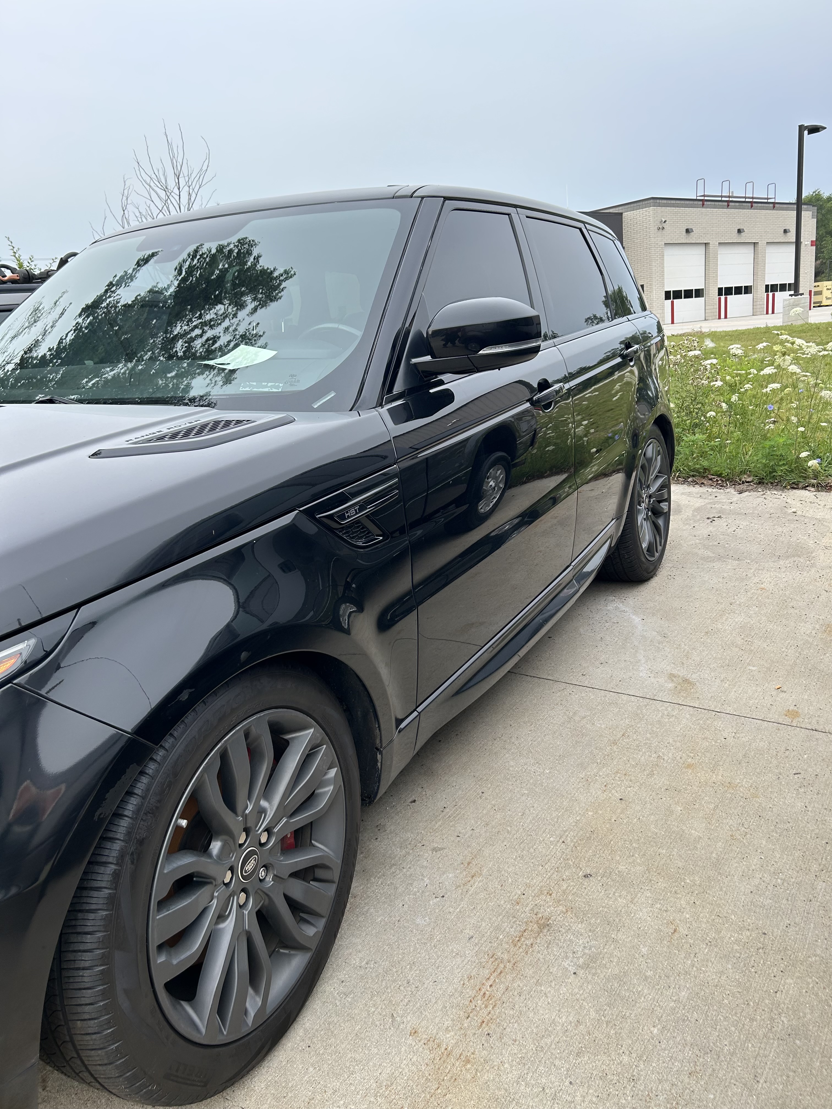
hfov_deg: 53.1
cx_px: 416
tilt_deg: -15.0
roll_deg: +5.3
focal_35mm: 26
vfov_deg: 67.3
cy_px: 554
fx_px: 833
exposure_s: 1/1038
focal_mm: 5.7
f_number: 1.5
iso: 50
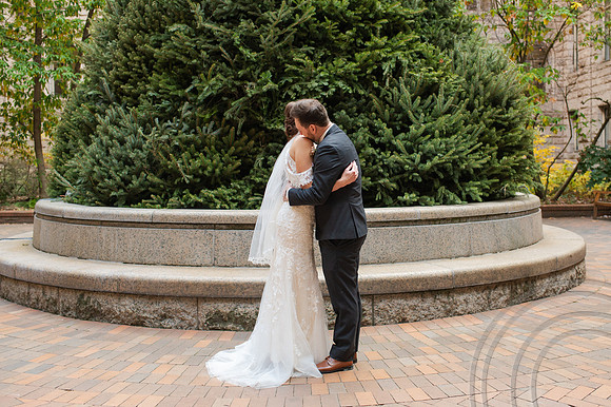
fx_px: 700
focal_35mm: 41
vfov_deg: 32.4
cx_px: 346
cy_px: 188
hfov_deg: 47.0
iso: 1000
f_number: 3.5
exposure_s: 1/320
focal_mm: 35
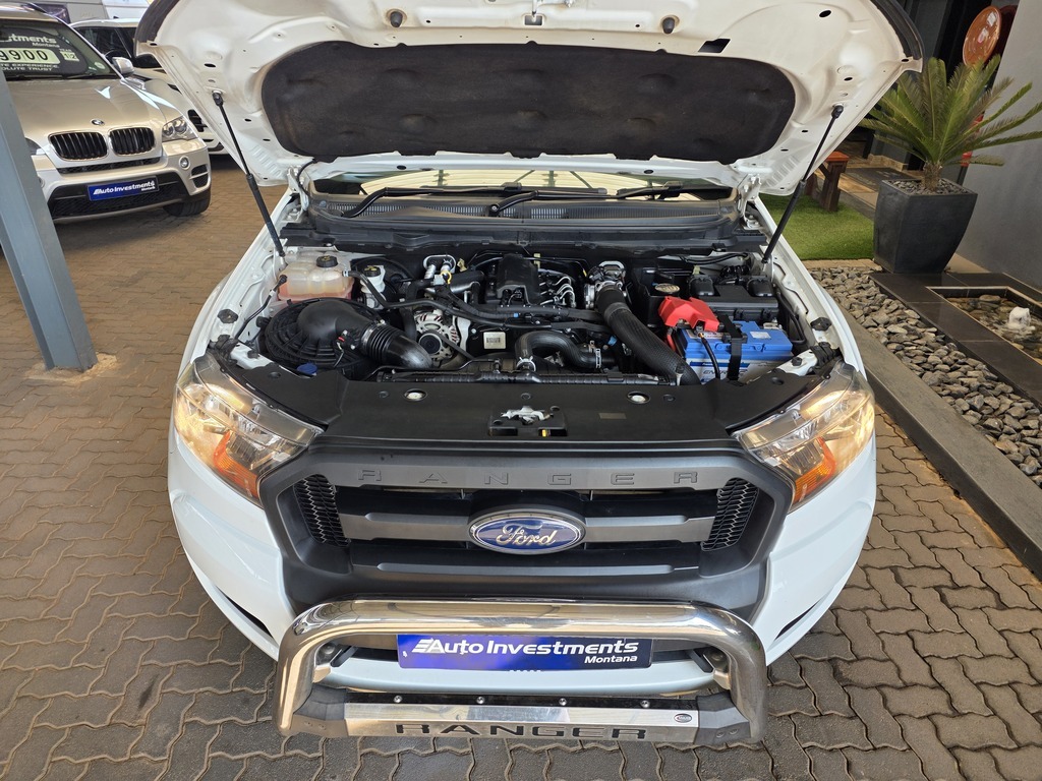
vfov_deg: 58.9
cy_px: 390
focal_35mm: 23
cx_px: 521
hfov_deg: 73.9
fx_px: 692
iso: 40
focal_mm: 6.25
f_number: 1.7
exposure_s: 1/180
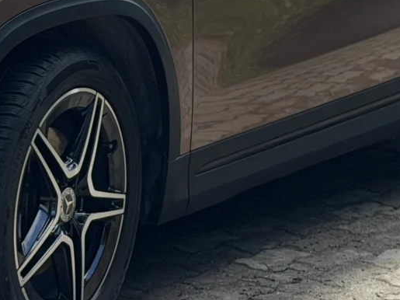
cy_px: -72
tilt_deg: -5.9
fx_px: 2068
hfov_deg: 11.0
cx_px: 43
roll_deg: -0.5
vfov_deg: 8.2
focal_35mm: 179
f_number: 1.78
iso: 80
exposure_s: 1/1403
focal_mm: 6.76
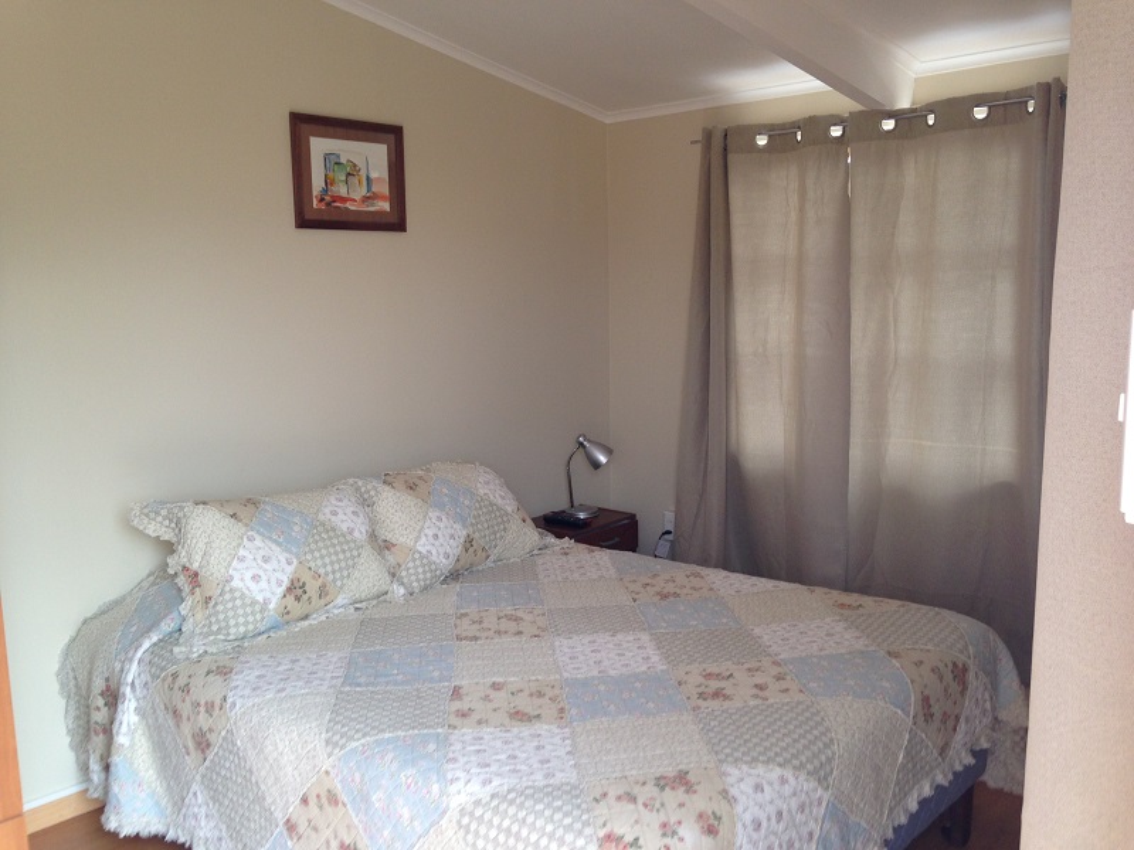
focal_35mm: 33
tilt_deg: -8.3
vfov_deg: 42.9
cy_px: 425
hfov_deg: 55.4
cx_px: 567
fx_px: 1081
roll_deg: +1.8
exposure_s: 1/40
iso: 50
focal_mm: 4.12
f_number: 2.4
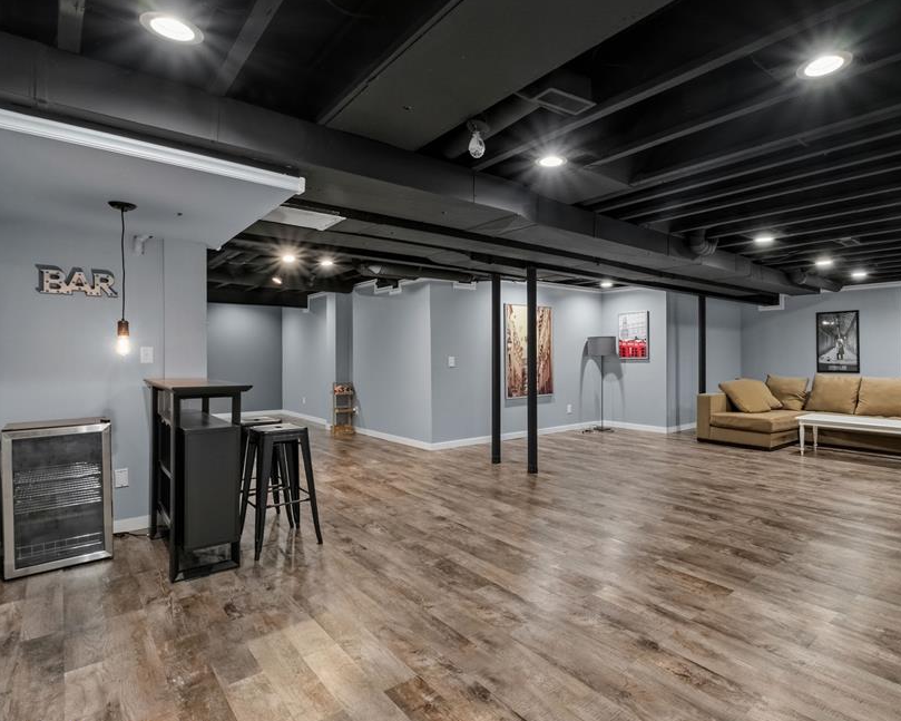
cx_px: 494
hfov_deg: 83.1
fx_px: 507
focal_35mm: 19
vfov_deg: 70.8
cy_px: 369
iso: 1250
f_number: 8
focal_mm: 10.6
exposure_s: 2
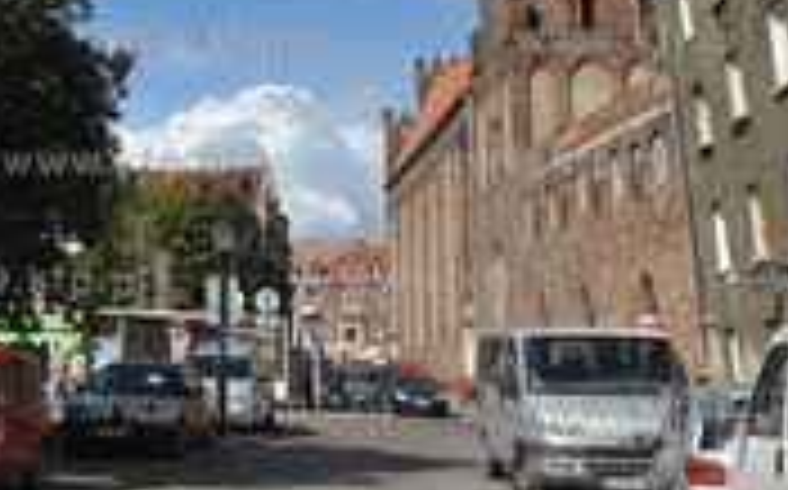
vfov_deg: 22.8
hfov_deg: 32.2
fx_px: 1201
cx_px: -68
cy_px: 99
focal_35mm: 56
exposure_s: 1/4000
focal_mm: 24
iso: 400
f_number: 5.6
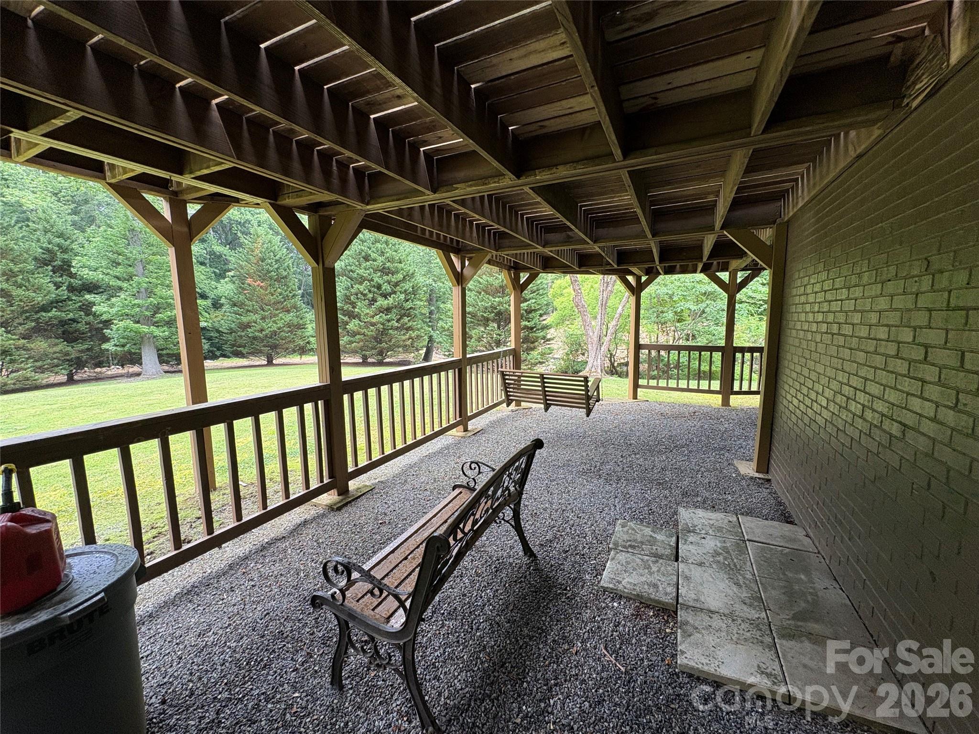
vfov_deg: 85.7
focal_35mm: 14
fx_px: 396
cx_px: 490
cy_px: 367
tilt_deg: -6.6
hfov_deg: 102.1
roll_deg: +0.9
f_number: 2.2
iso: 40
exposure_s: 1/99
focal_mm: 2.22
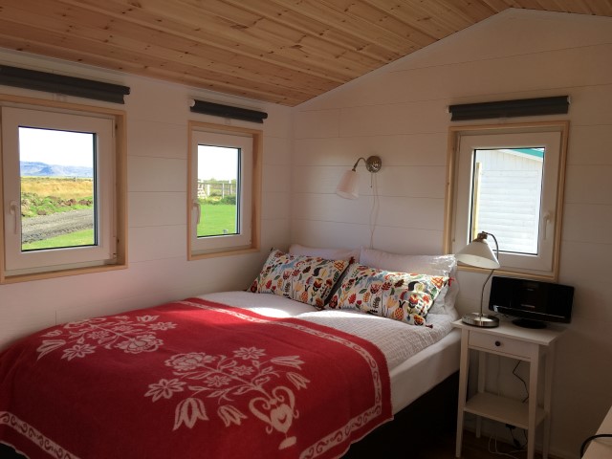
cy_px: 230
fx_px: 513
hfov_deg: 61.7
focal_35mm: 29
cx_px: 306
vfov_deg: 48.2
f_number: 2.2
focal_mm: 4.15
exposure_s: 1/208
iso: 25
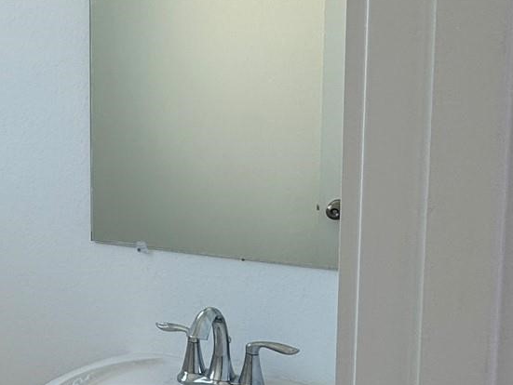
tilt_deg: -7.7
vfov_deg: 28.1
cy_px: 202
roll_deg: +1.9
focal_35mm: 52
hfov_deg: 31.4
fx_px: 771
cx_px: -90
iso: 50
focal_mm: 2.22
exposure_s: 1/120
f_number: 2.2
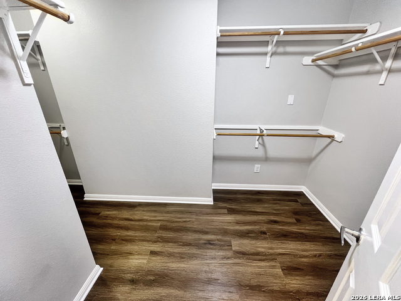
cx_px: 200
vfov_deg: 89.9
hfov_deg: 106.2
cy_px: 150
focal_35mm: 13
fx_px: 151
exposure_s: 1/60
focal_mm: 1.57
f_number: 1.8
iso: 200
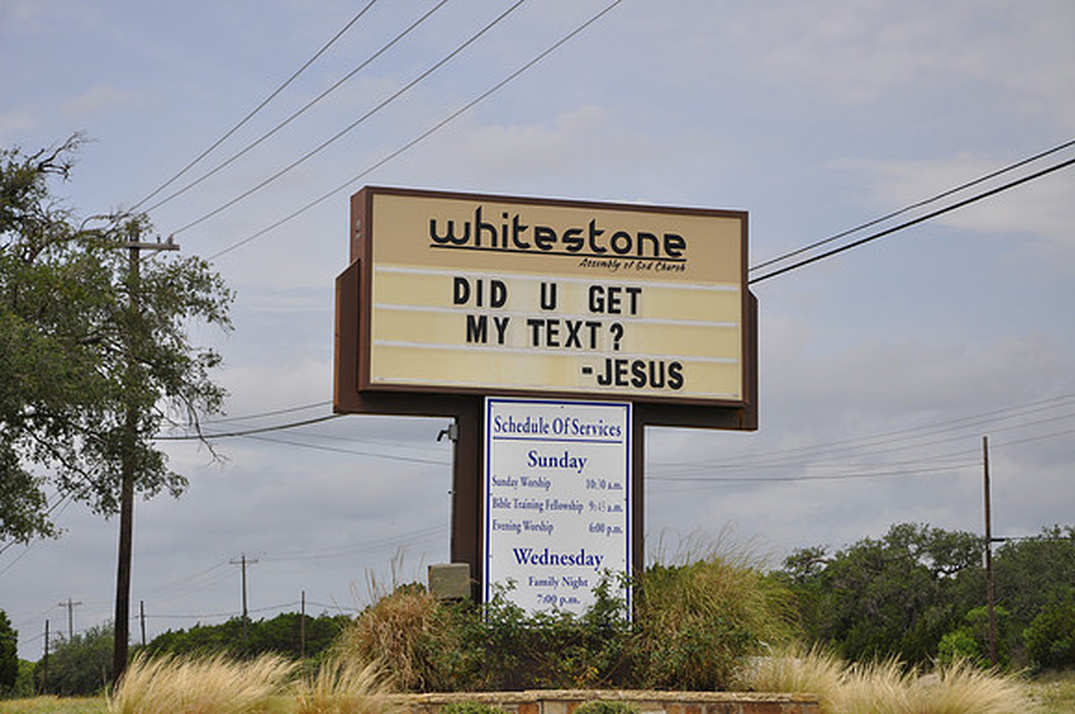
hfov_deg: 21.9
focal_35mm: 93
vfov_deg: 14.7
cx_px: 538
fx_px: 2773
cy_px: 357
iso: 200
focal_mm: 62
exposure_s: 1/250
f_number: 8
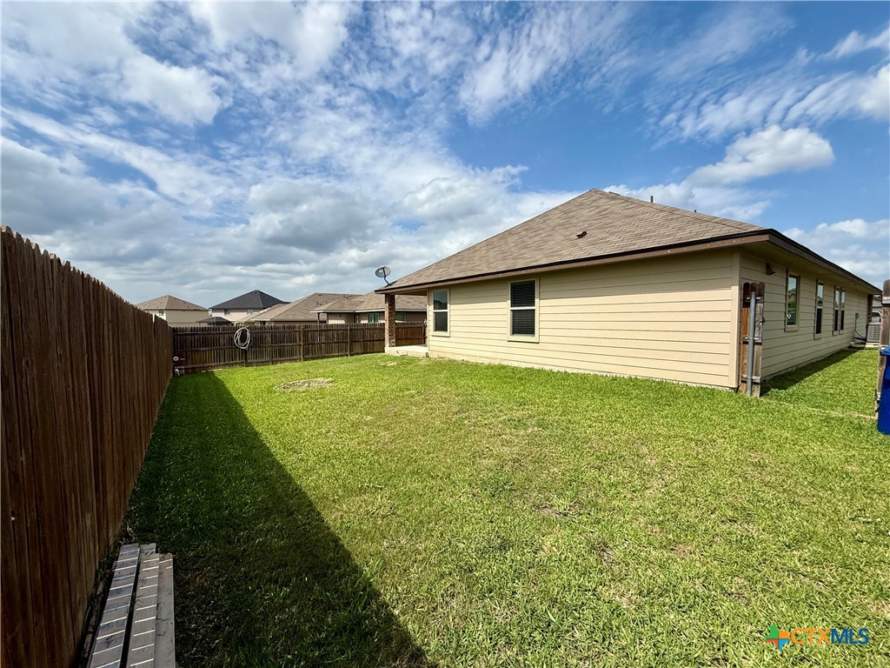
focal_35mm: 14
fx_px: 360
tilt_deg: -2.3
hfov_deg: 102.1
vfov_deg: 85.7
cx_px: 445
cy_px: 334
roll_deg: -0.1
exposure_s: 1/4149
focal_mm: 2.22
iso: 50
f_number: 2.2
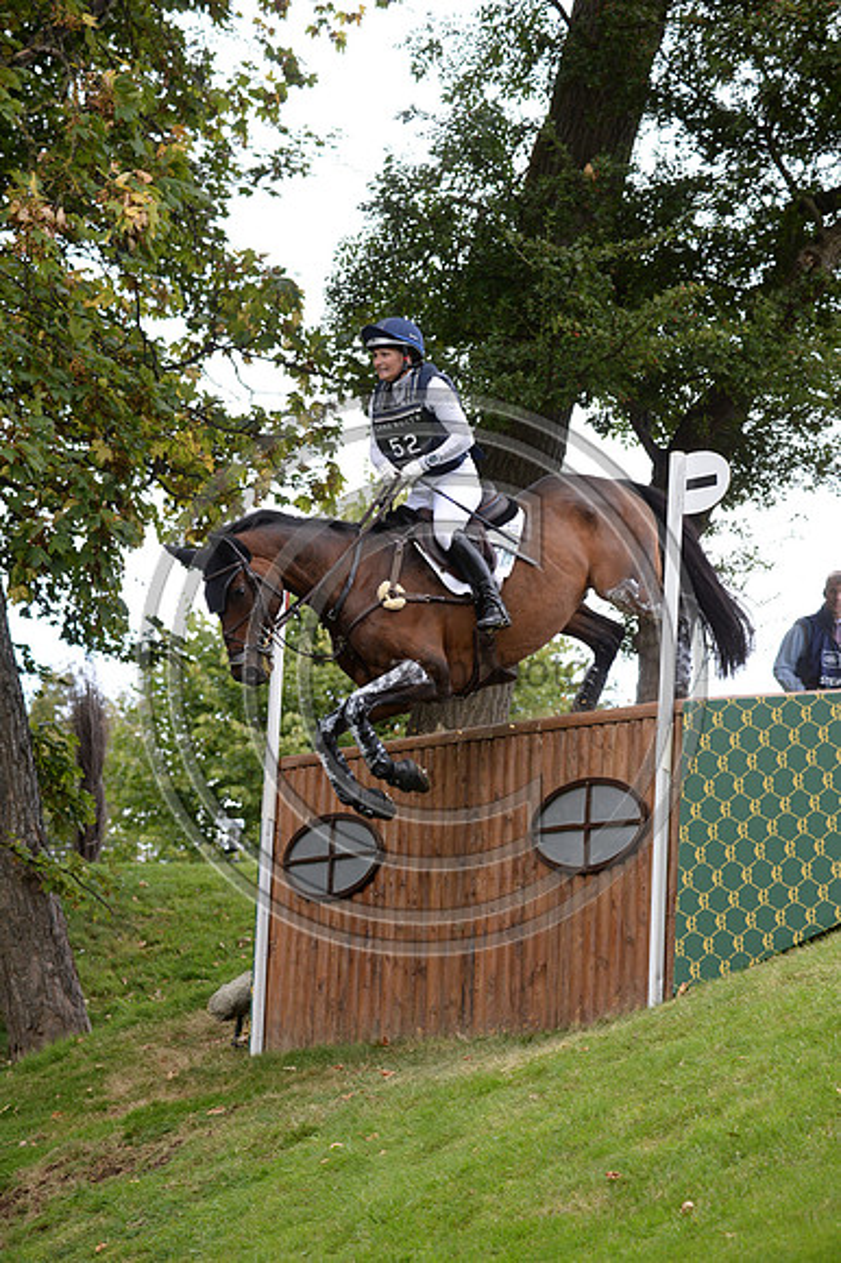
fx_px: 4561
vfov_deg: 15.8
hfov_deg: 10.5
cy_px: 632
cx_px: 420
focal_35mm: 130
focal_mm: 130
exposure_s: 1/800
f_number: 5.6
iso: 1250
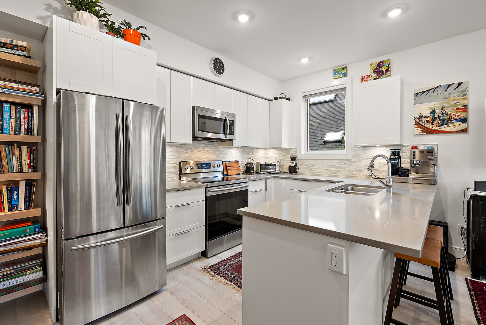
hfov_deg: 96.7
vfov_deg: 73.8
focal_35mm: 16
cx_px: 243
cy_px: 162
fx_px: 216
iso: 320
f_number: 7.1
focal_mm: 16
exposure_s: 1/2
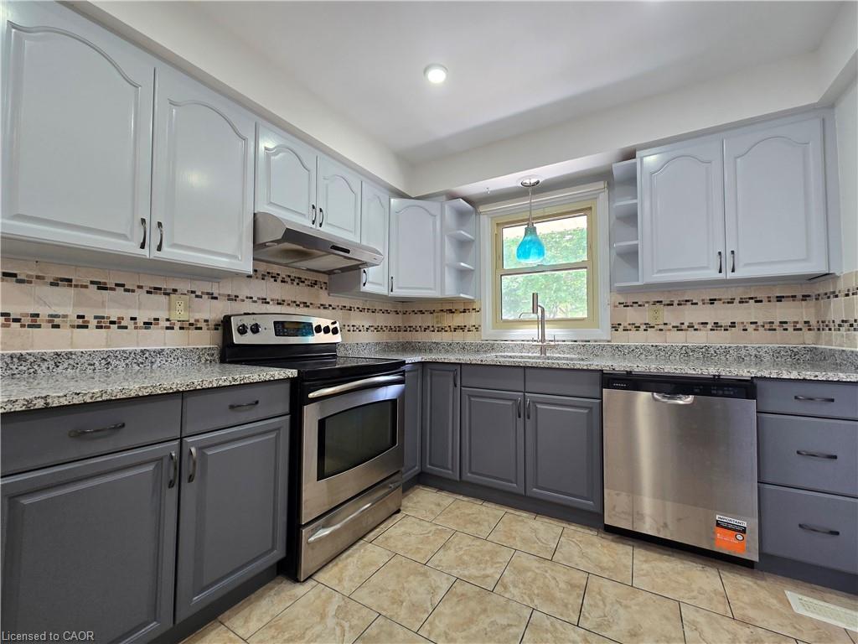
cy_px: 322
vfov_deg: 89.9
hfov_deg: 106.2
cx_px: 429
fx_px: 322
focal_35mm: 13
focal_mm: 2.2
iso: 100
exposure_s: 1/60
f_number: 2.2
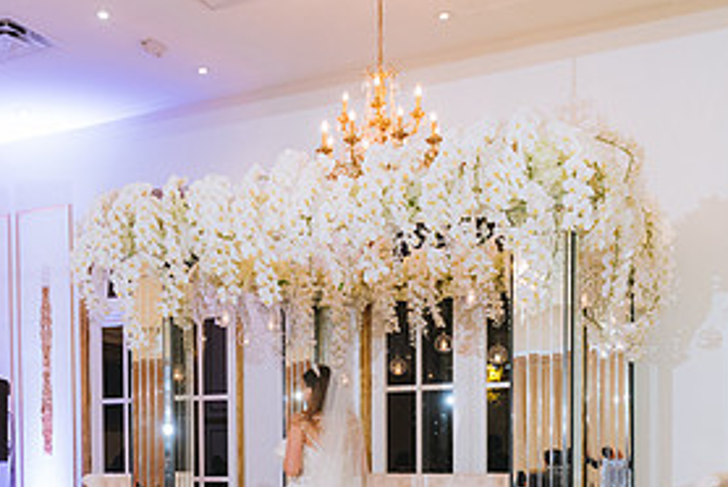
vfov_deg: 25.8
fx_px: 1012
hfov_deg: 39.0
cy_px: 480
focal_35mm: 50
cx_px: 225
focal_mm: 24
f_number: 4
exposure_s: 1/125
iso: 2000
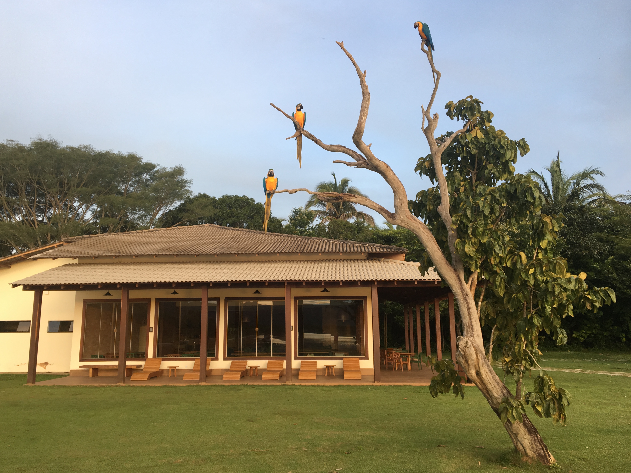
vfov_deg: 46.8
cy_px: 235
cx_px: 306
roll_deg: +1.1
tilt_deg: +11.0
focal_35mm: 30
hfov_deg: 60.0
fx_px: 547
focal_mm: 4.15
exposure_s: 1/60
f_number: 2.2
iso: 25
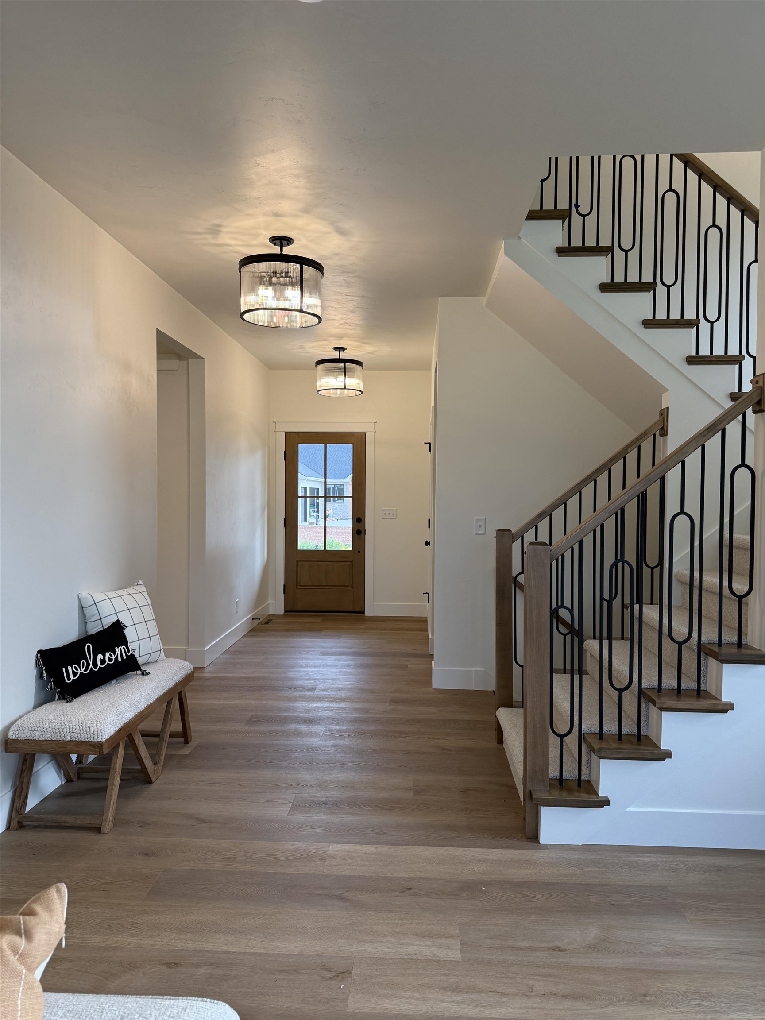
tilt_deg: -0.8
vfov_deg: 71.6
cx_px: 382
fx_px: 707
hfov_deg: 56.8
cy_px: 510
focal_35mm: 24
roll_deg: +0.0
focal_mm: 6.76
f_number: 1.78
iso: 200
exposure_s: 1/235
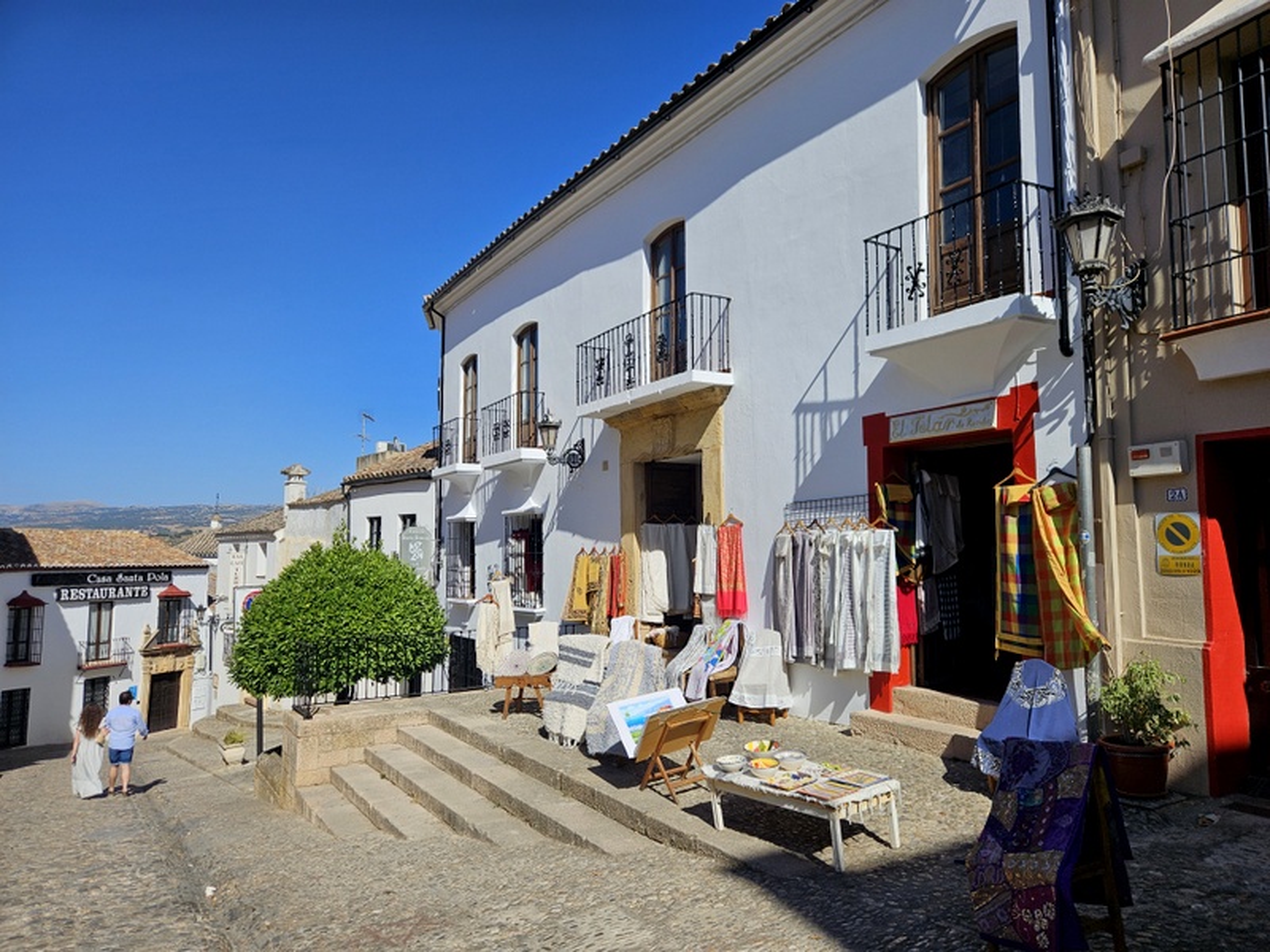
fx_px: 844
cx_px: 635
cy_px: 476
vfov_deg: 58.9
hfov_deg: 73.9
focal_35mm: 23
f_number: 1.8
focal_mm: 5.4
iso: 25
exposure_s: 1/3327
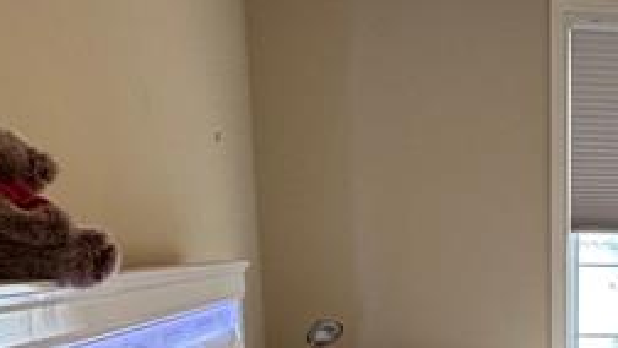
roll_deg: -1.1
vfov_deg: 18.0
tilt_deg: -10.5
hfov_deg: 31.0
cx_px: 638
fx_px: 1016
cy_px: 468
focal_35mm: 62
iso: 160
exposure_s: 1/60
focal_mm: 2.22
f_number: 2.2
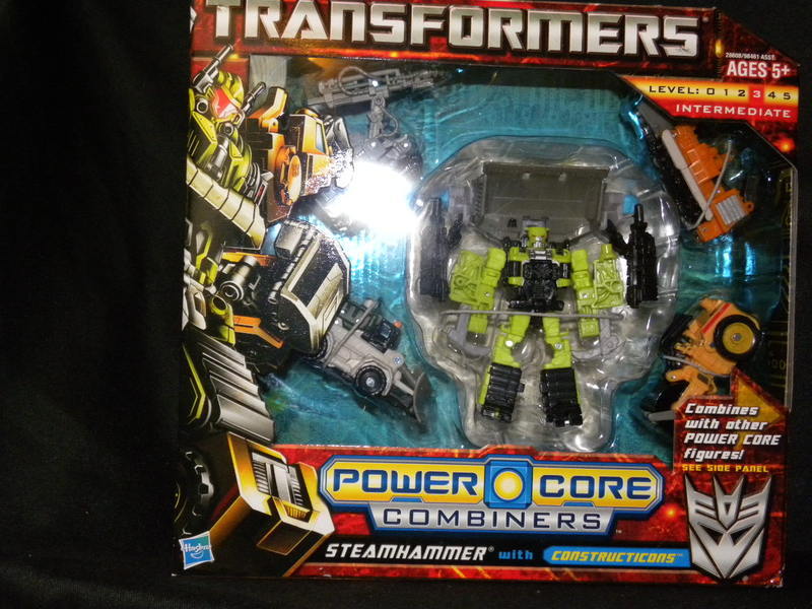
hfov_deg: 41.2
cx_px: 406
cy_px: 304
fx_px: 1079
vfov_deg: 31.5
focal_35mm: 46
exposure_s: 1/30
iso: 400
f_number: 3.2
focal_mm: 8.2
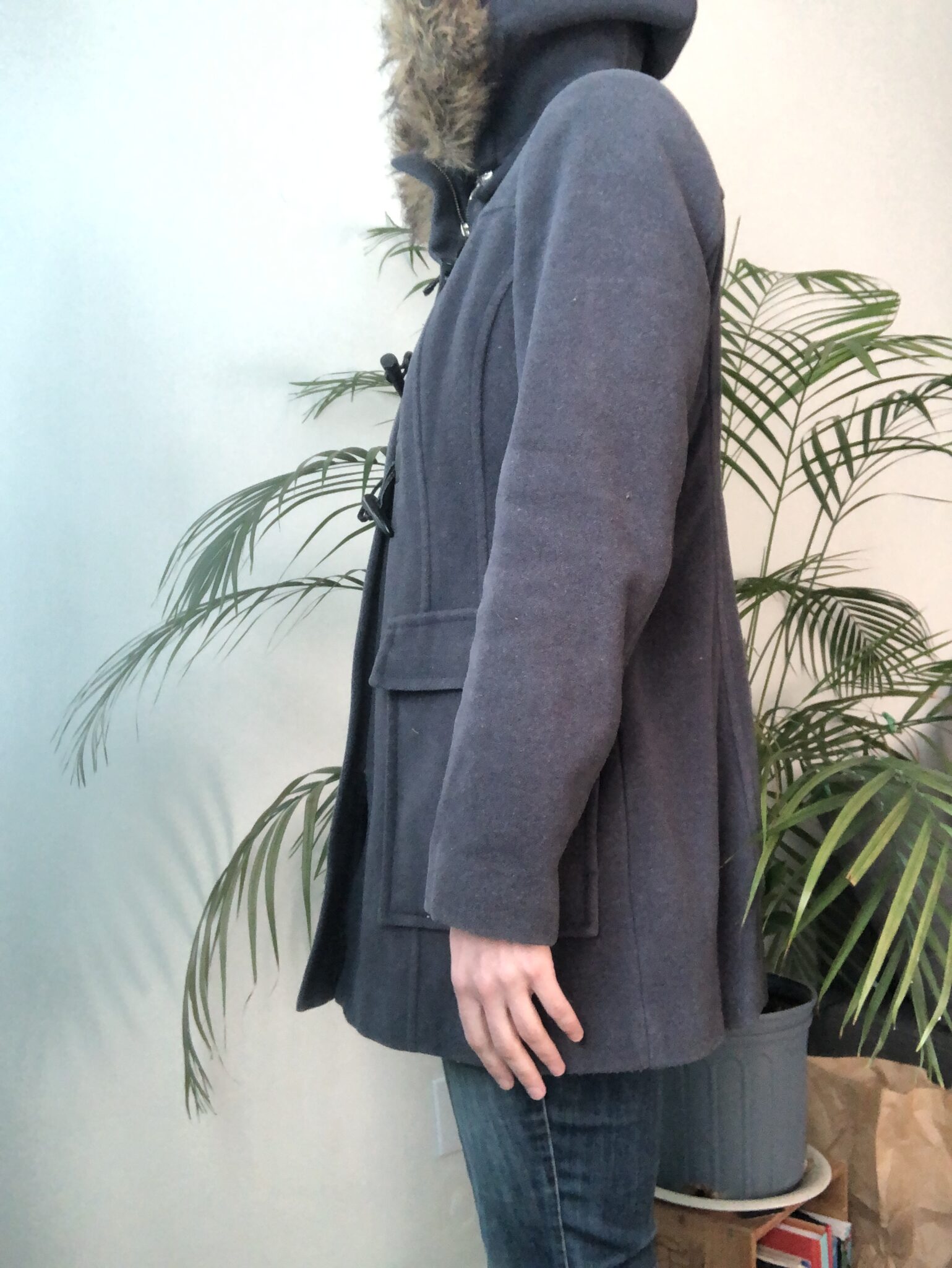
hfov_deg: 44.2
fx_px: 1172
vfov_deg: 56.8
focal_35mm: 32
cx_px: 476
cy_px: 634
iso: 250
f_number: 2.2
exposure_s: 1/40
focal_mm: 2.87
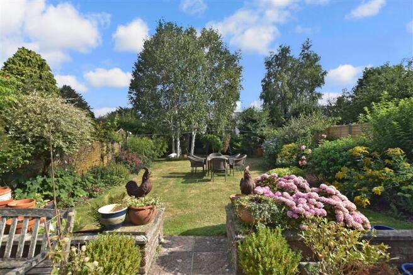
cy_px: 138
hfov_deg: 92.5
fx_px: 198
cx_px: 206
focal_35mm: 17
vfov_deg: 69.6
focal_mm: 11.5
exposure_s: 1/800
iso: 400
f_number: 8
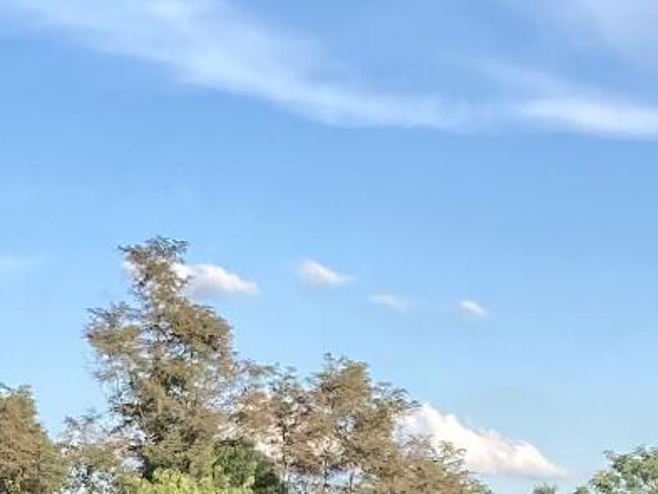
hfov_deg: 13.4
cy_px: 693
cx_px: 40
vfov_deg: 9.9
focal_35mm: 146
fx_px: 2776
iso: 20
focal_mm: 3.99
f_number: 1.8
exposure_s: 1/923
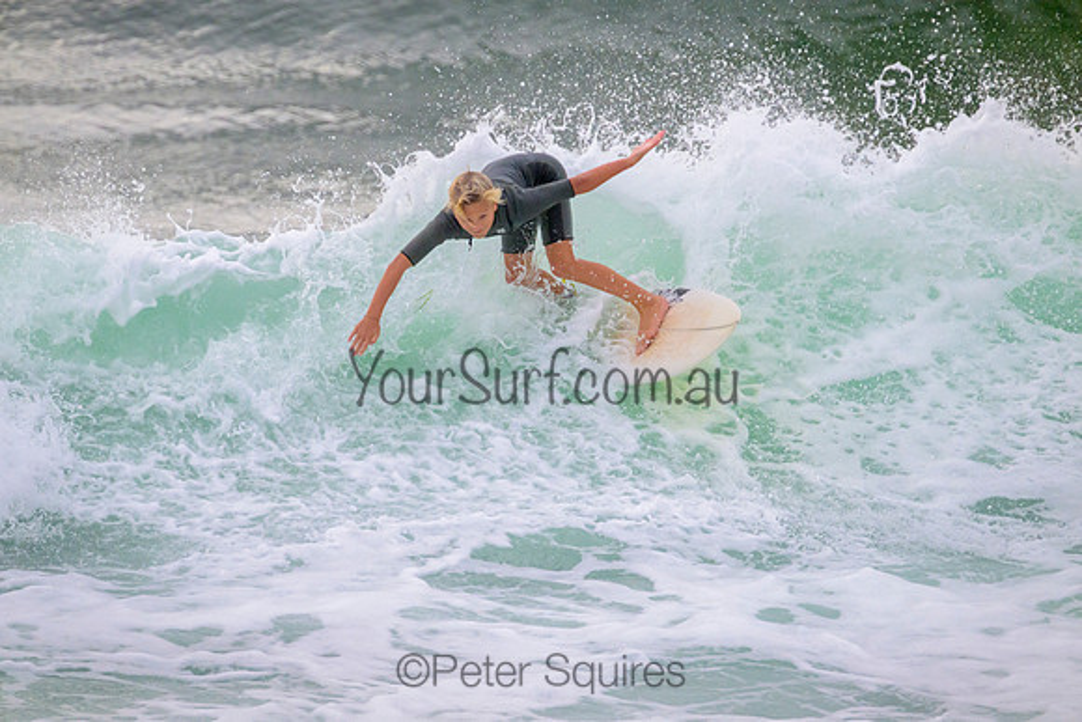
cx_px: 541
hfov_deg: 2.6
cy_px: 361
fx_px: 24049
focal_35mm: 800
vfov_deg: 1.7
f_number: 11
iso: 2000
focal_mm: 800
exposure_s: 1/2000
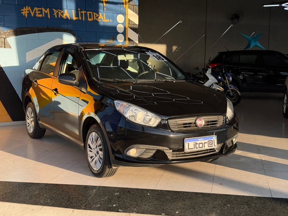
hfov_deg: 38.9
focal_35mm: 49
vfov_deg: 29.7
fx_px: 408
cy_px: 107
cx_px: 144
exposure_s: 1/1715
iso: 100
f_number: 1.78
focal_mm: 6.76
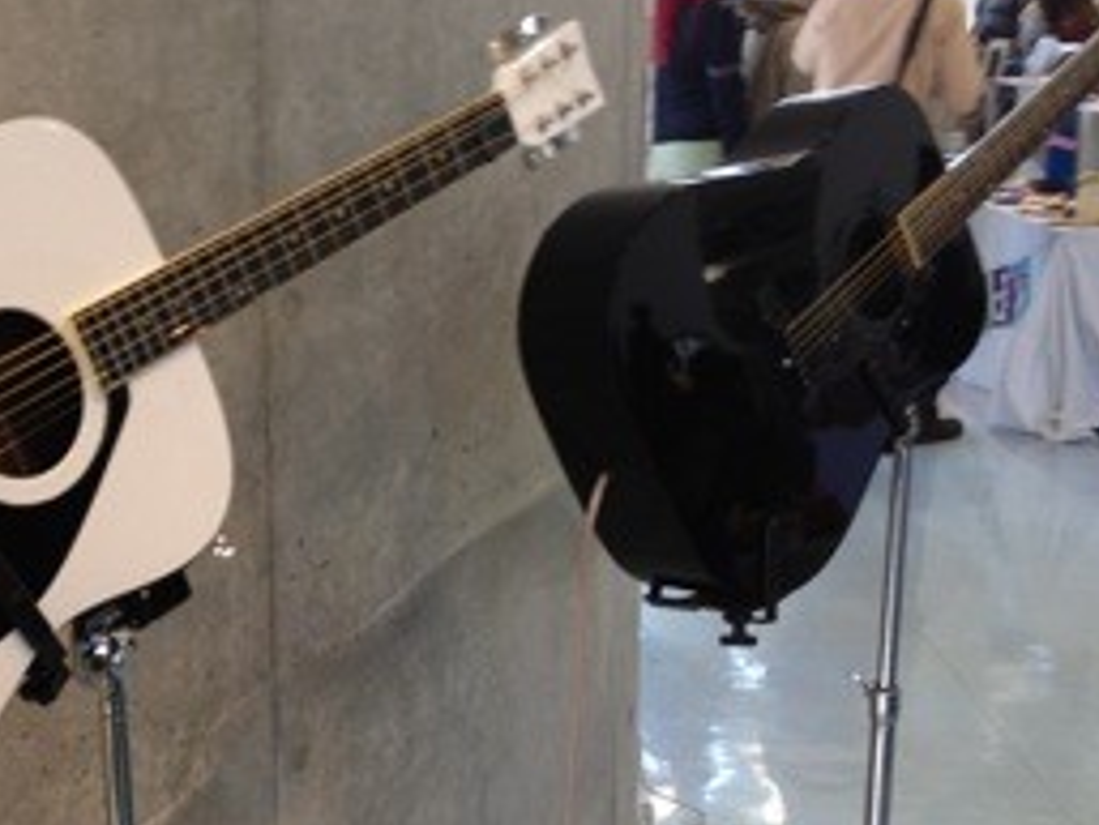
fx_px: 2160
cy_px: 472
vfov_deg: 21.6
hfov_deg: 28.0
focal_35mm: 68
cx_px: 231
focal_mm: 4.28
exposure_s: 1/24
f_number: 2.4
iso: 64
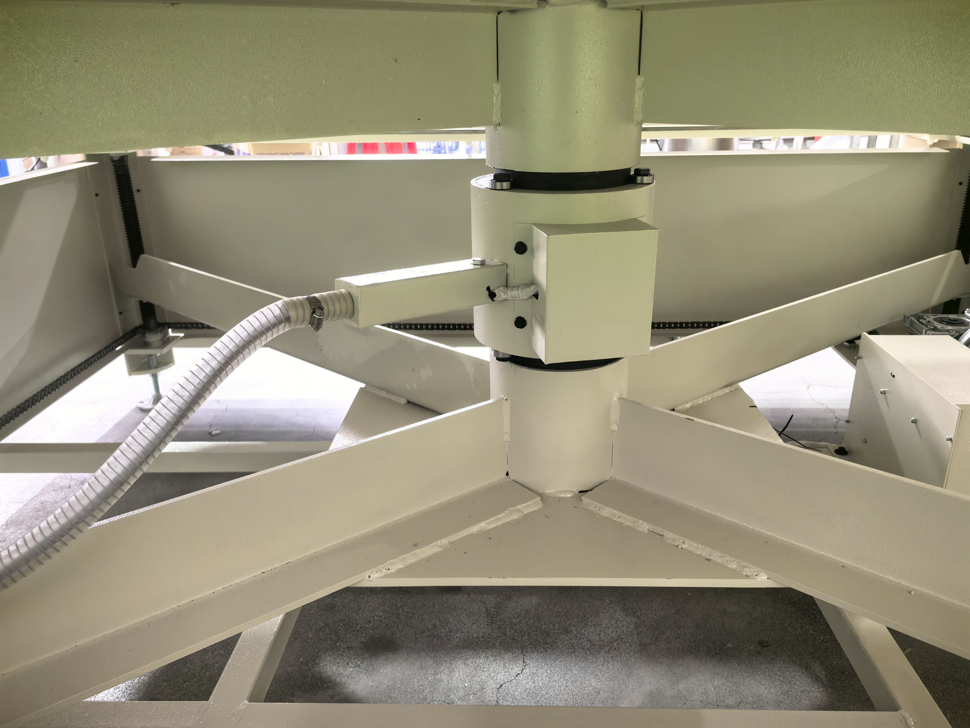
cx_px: 485
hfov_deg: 65.3
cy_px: 364
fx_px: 757
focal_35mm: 27
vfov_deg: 51.4
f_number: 2
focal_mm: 5.75
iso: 400
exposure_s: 1/33.3
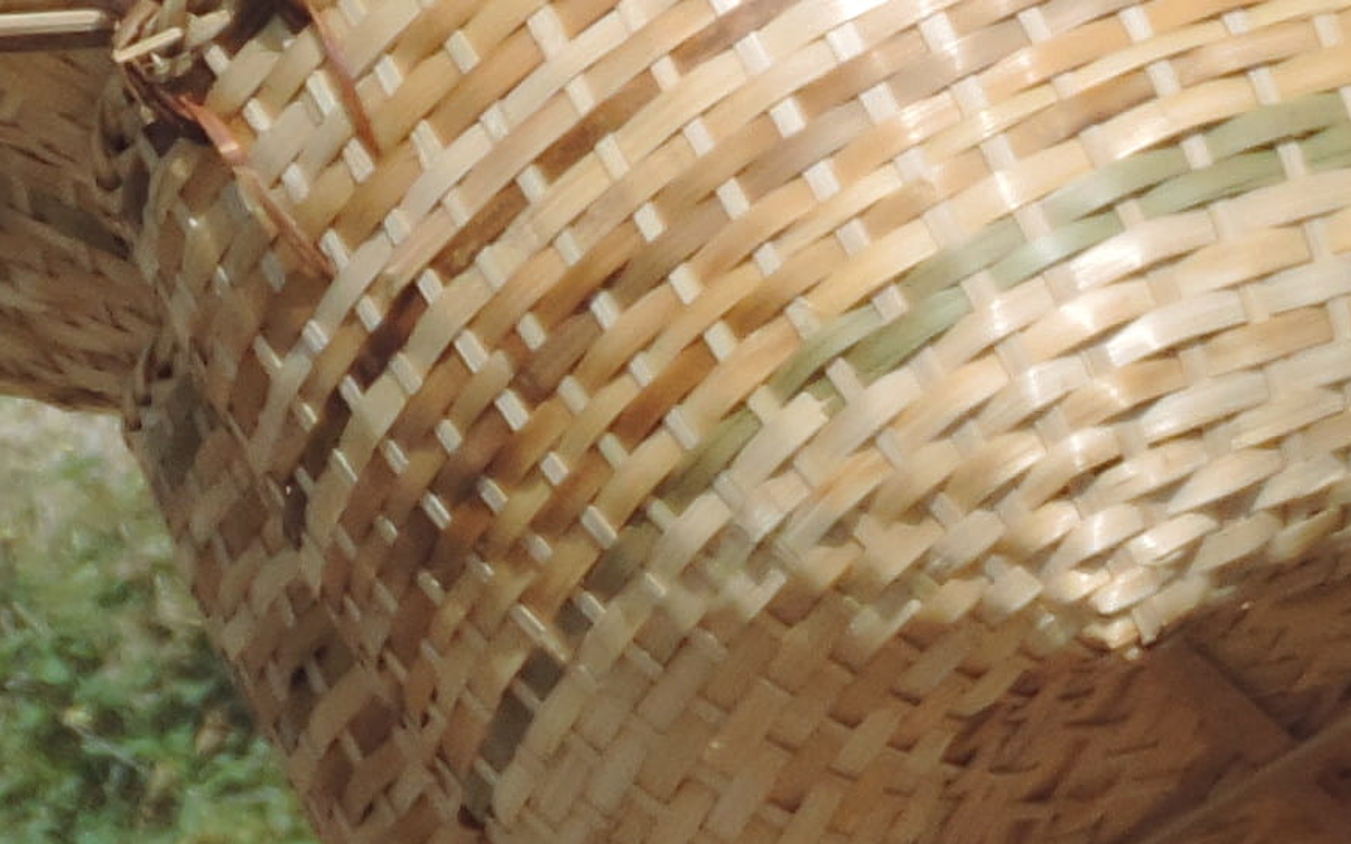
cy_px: 293
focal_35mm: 1944
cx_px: 2999
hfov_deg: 1.1
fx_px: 71558
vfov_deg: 0.7
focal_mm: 57.9
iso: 80
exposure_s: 1/500
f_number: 4.8
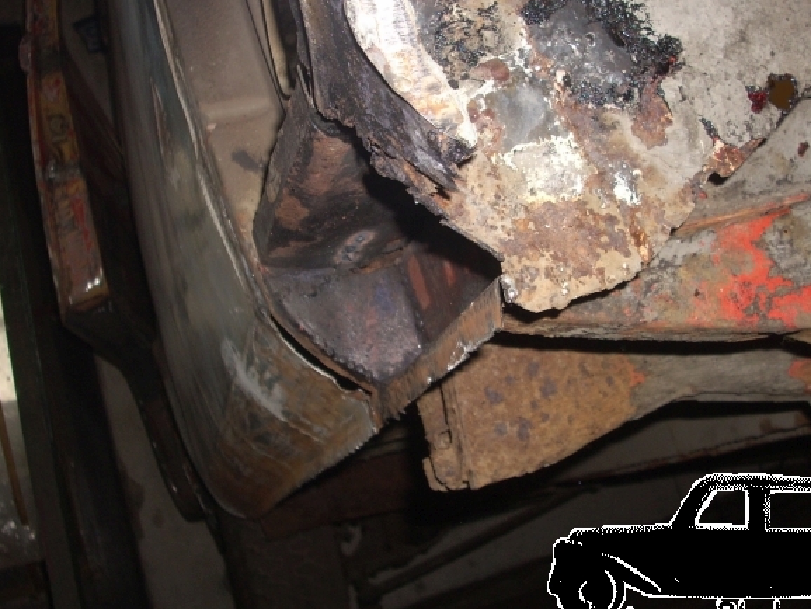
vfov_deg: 30.2
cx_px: 420
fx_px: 1125
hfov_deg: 39.6
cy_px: 252
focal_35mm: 48
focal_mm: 6.2
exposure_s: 1/60
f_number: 2.8
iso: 64
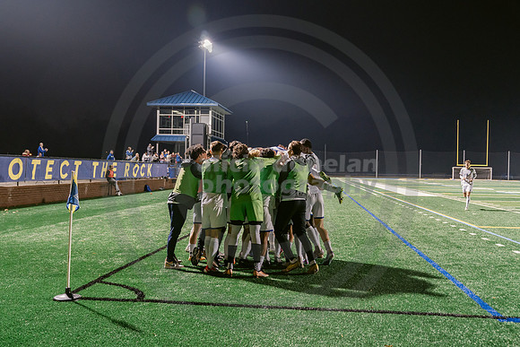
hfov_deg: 53.1
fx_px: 520
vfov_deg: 36.9
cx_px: 260
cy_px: 174
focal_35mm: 36
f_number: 4
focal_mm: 36
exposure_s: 1/80
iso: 2500
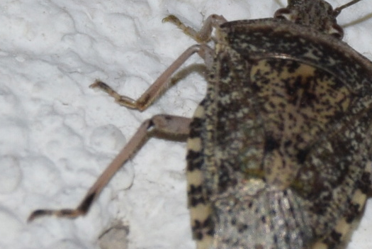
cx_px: 306
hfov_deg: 5.4
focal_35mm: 383
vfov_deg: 3.6
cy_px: 133
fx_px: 3961
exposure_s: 1/60
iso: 320
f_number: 6.3
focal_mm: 140
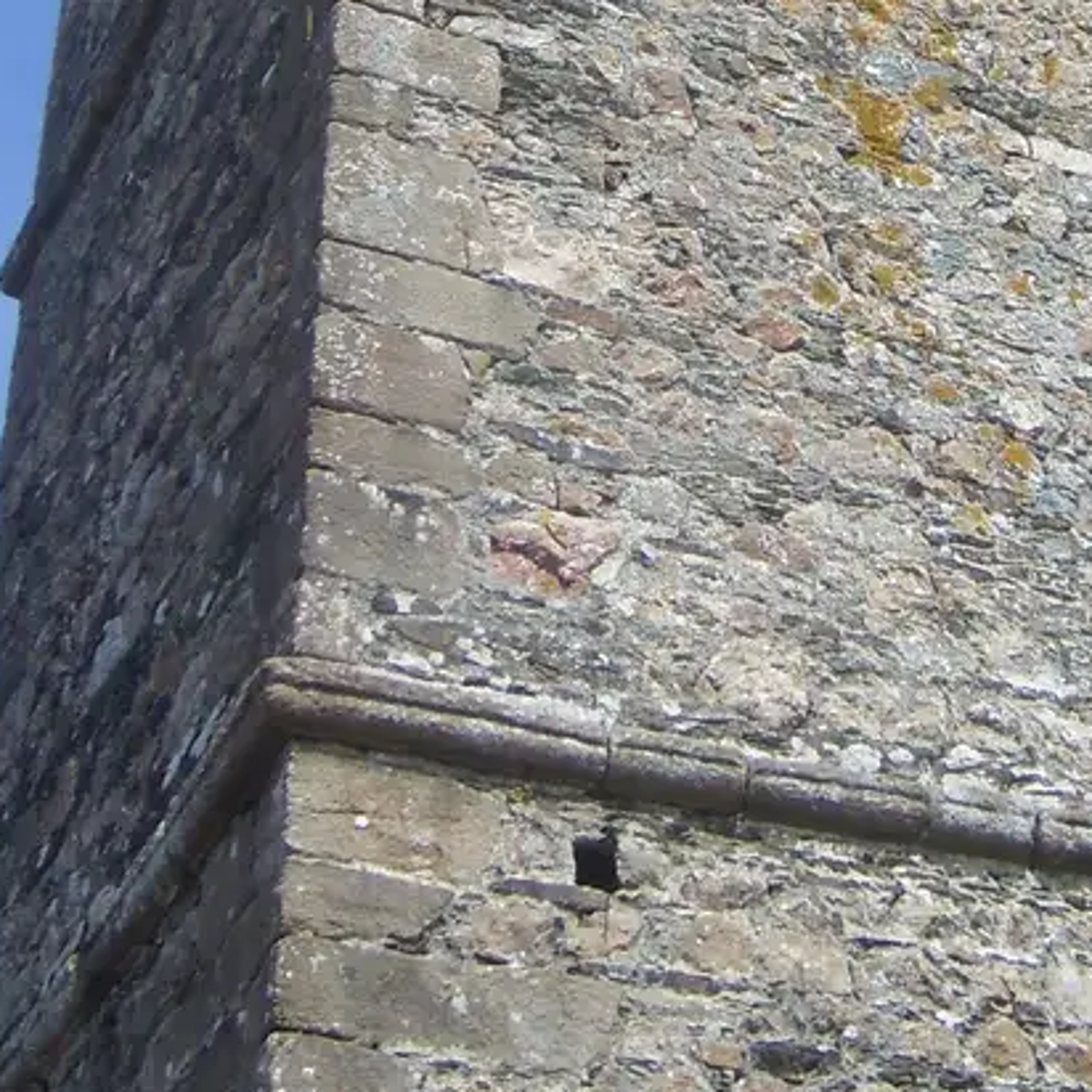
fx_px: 3426
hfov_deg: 18.0
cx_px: 811
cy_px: 122
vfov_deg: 17.8
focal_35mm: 96
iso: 50
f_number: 7.1
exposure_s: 1/284
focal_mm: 5.8
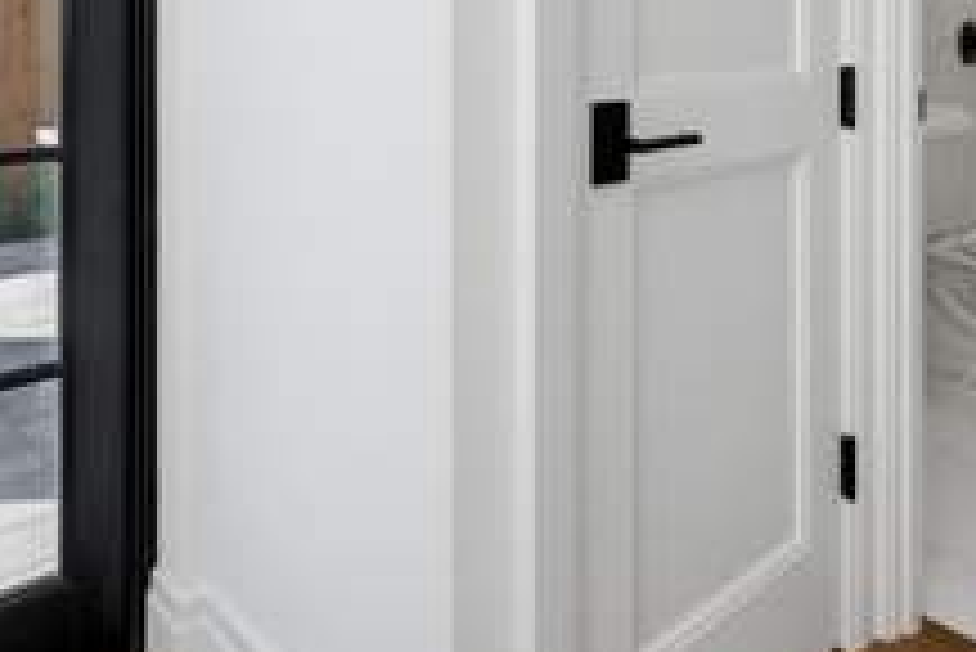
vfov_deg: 38.2
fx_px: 877
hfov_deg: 58.0
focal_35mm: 32
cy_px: 74
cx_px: 423
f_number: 7.1
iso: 800
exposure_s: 1/200
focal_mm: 14.6
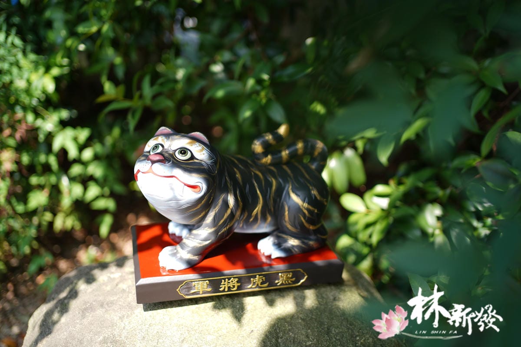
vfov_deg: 37.9
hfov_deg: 54.4
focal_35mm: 35
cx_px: 260
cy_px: 174
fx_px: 506
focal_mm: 35
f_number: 1.8
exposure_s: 1/400
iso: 50
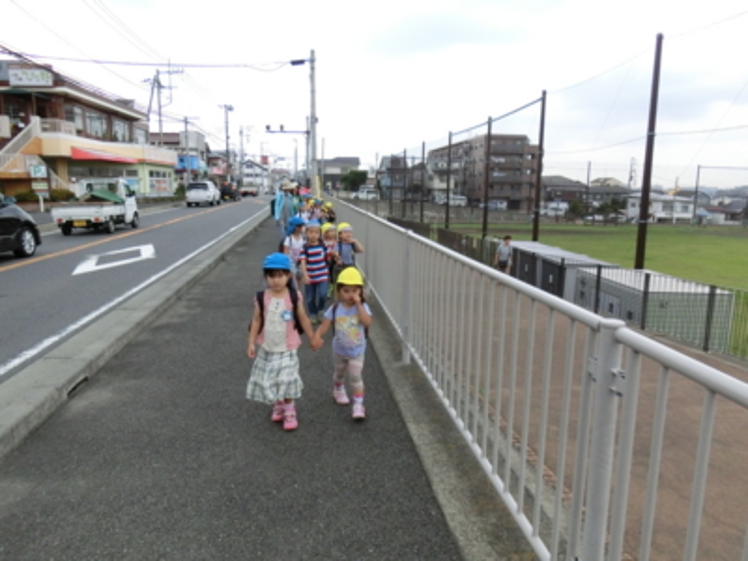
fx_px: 540
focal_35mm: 25
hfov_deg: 69.4
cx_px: 374
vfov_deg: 54.9
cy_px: 280
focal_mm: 4.5
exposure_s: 1/1000
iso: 400
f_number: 3.5
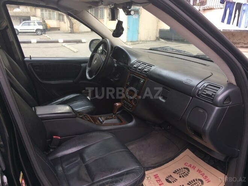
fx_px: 208
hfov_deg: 61.7
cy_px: 93
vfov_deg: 48.2
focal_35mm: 29
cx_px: 124
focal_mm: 4.15
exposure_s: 1/50
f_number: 2.2
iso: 50
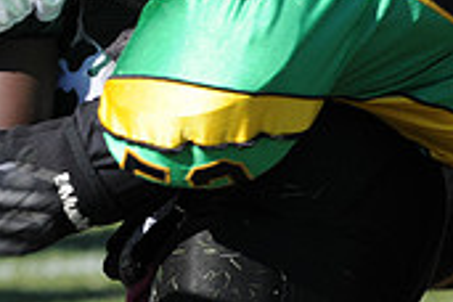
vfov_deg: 0.9
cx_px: 127
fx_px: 19163
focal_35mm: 1523
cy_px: -118
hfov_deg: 1.4
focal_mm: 300
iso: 200
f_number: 7.1
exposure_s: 1/500
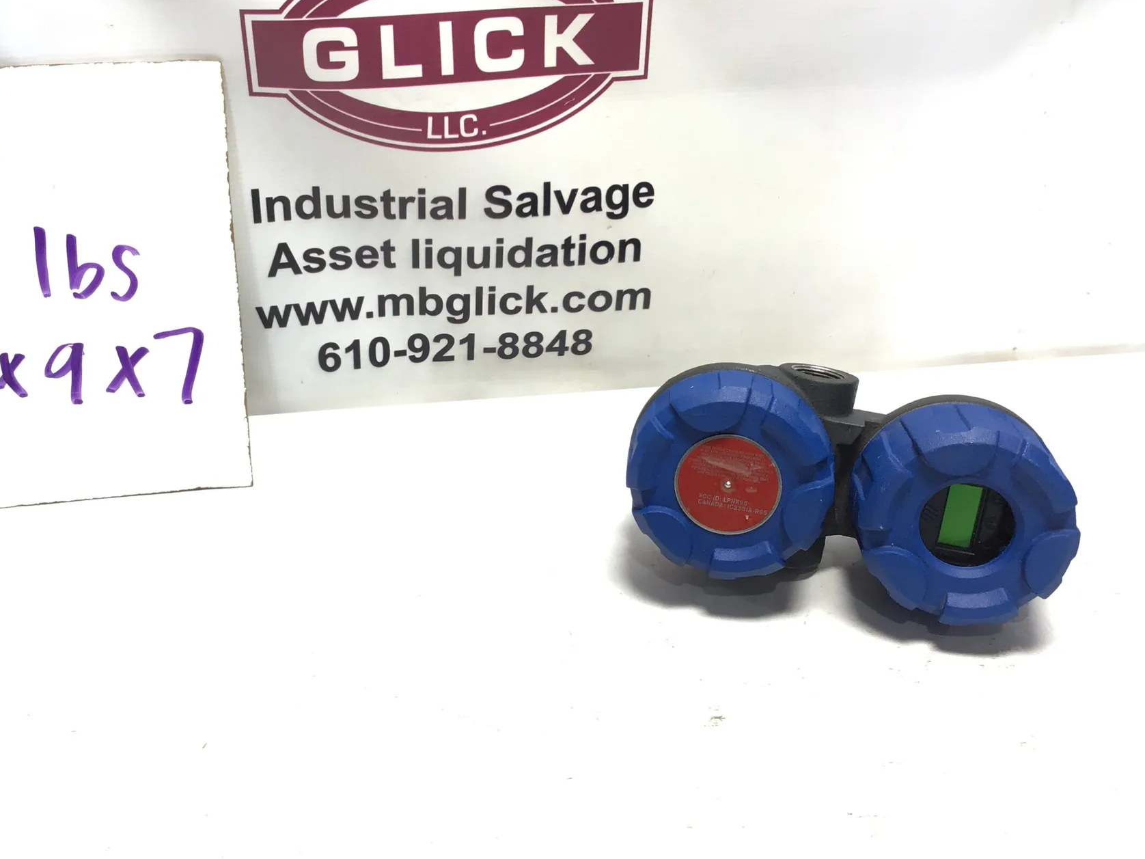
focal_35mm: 37
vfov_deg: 38.6
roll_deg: +0.8
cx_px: 475
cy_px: 368
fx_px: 1224
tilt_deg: -29.2
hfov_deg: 49.9
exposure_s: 1/120
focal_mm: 3.3
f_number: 2.4
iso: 40
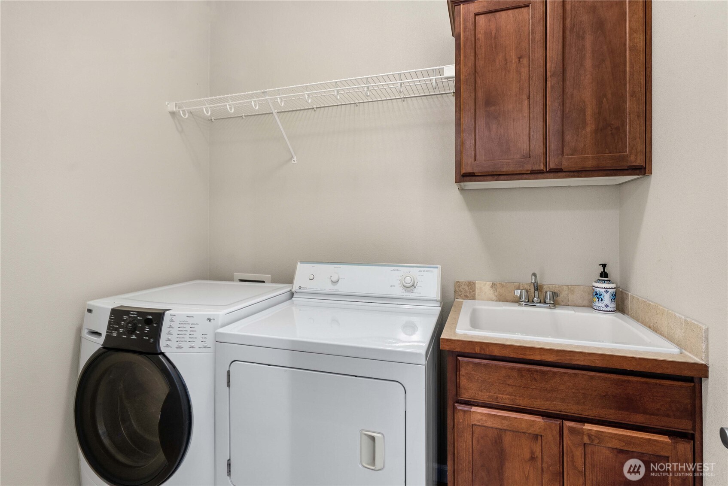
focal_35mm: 16
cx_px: 364
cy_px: 243
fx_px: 324
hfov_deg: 96.7
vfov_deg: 73.8
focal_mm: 16
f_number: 7.1
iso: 1000
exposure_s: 1/3
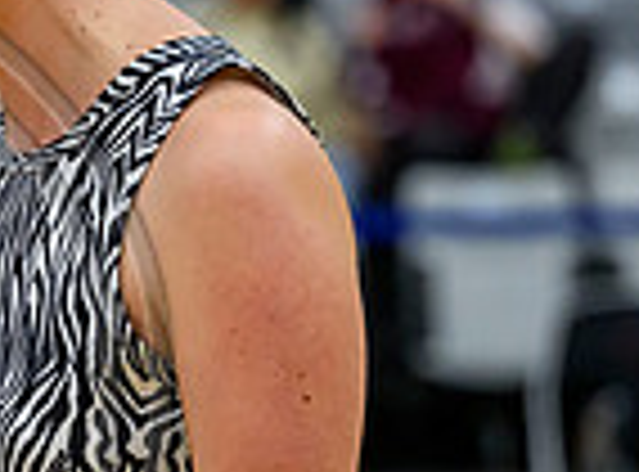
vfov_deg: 3.3
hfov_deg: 4.4
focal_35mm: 448
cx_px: -158
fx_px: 8228
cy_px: 389
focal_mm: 103
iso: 3200
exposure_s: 1/1000
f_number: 2.8
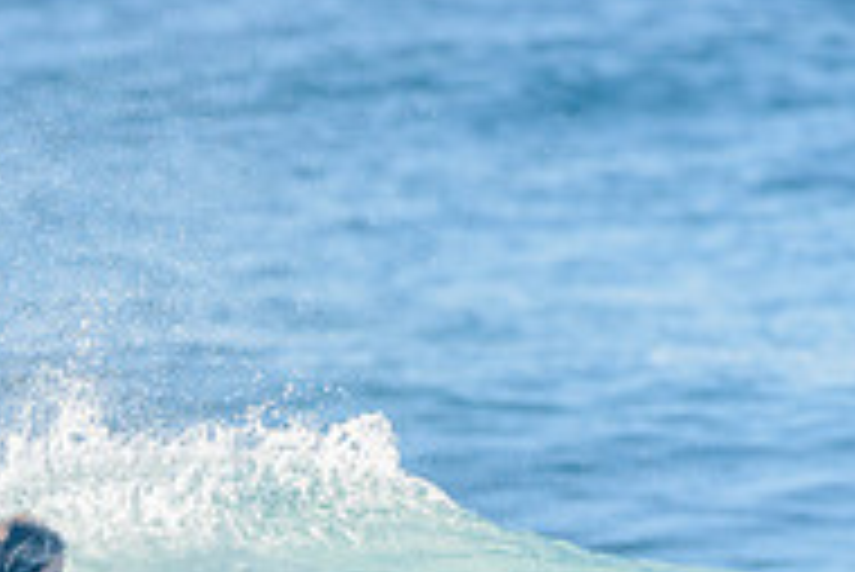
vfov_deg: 0.9
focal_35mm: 1528
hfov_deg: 1.3
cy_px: 700
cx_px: 50
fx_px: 36317
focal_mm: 500
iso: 280
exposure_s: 1/2000
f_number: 5.6
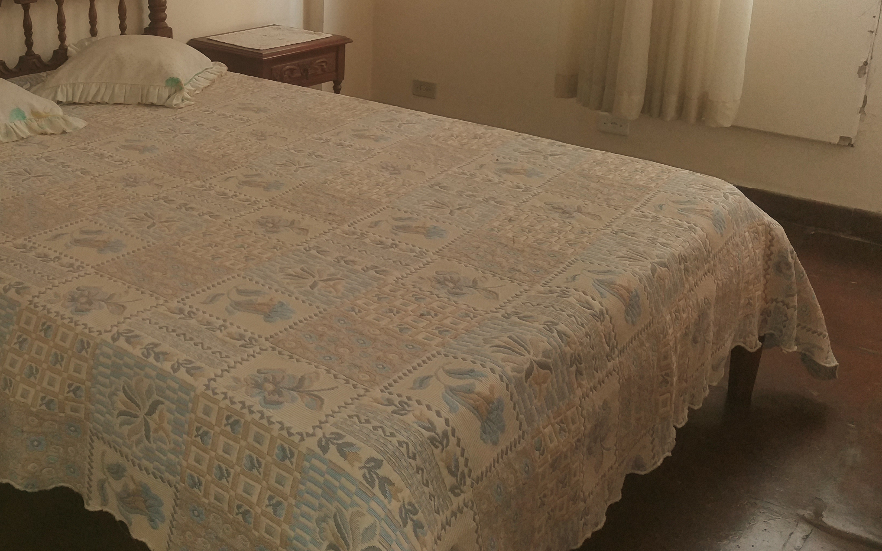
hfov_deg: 49.2
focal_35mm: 39
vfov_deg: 32.1
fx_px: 937
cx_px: 271
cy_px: 135
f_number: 1.7
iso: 100
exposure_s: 1/60
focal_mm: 3.93
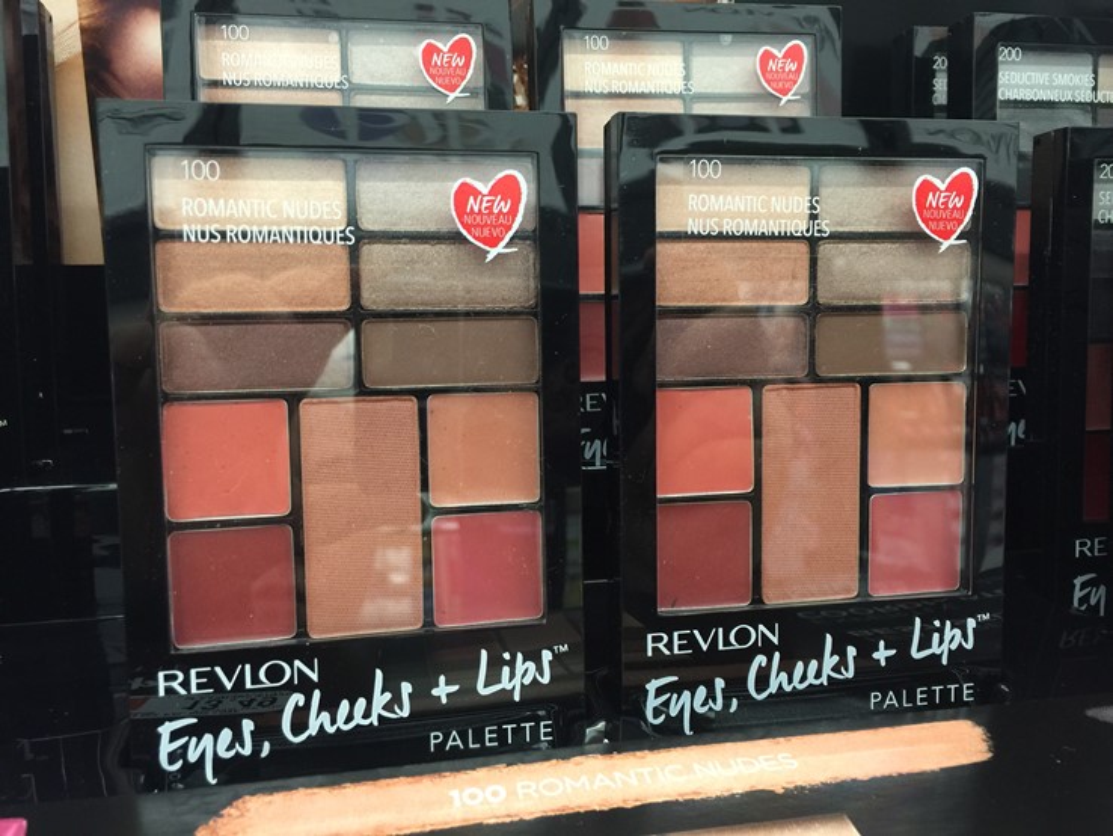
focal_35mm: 29
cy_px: 418
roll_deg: -1.3
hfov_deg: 61.6
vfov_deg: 48.3
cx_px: 556
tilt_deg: -14.2
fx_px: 933
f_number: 2.2
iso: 64
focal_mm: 4.15
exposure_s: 1/15
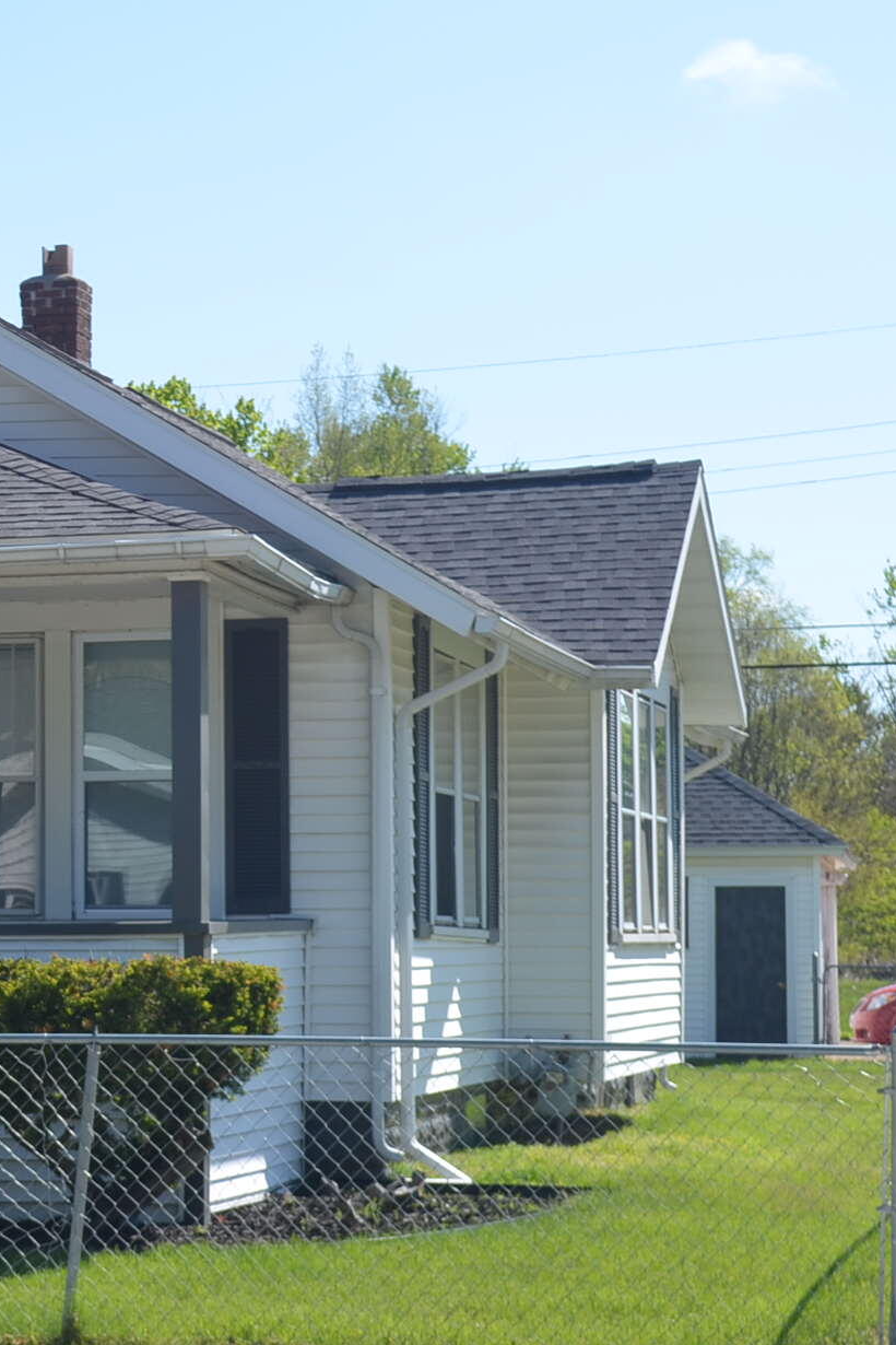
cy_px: 760
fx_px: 3584
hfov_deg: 13.8
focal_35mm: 96
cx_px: -235
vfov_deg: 21.2
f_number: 7.1
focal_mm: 32
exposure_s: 1/200
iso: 200
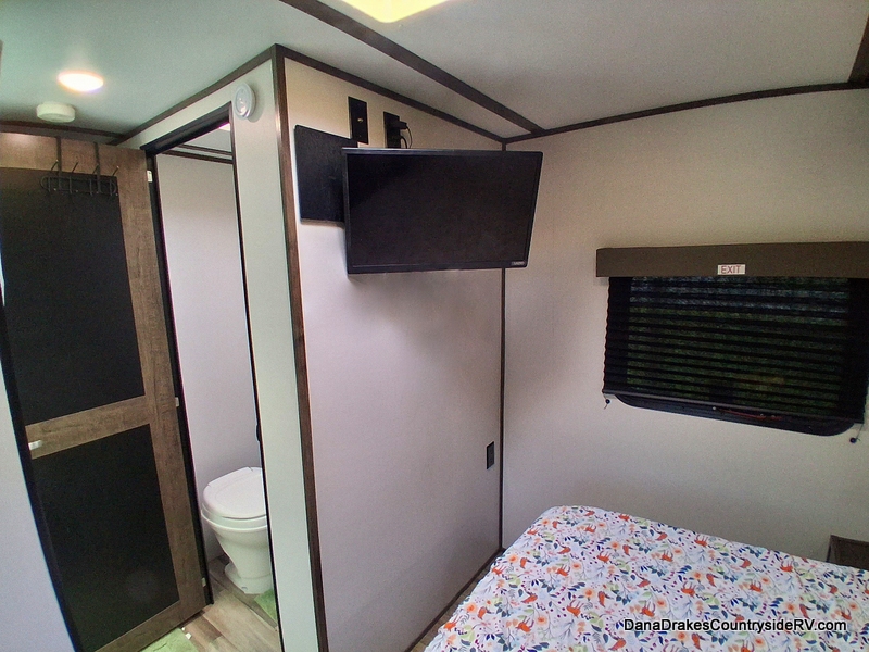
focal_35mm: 17
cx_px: 434
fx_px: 427
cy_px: 326
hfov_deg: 91.0
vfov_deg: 74.7
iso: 250
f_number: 2.2
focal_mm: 1.4
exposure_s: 1/40
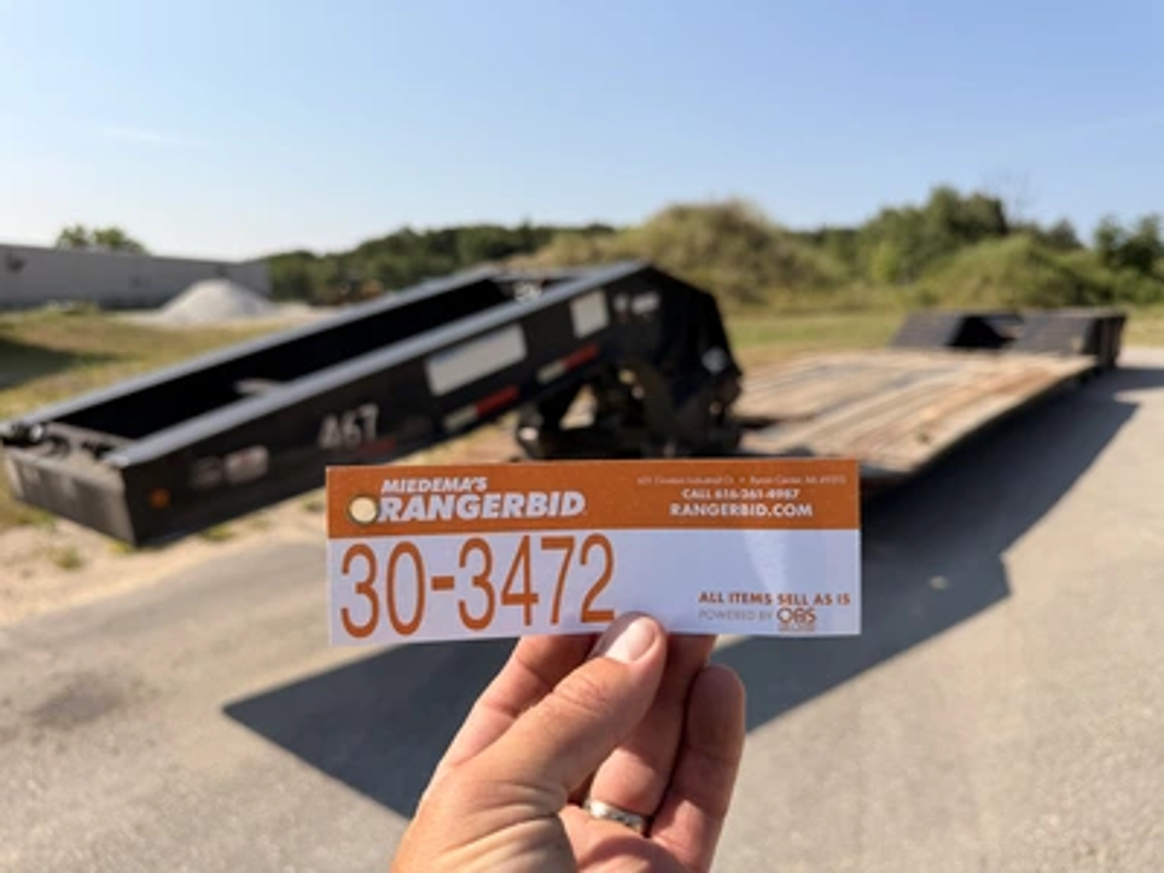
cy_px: 436
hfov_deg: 71.6
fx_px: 807
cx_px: 582
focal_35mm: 24
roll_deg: +0.4
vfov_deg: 56.8
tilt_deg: -9.7
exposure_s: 1/5319
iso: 80
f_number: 1.78
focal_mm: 6.76
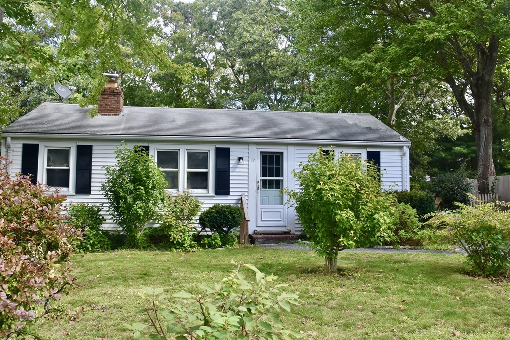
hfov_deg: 57.2
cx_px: 255
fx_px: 468
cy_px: 170
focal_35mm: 33
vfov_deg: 40.0
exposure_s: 1/250
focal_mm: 22
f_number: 8
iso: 800
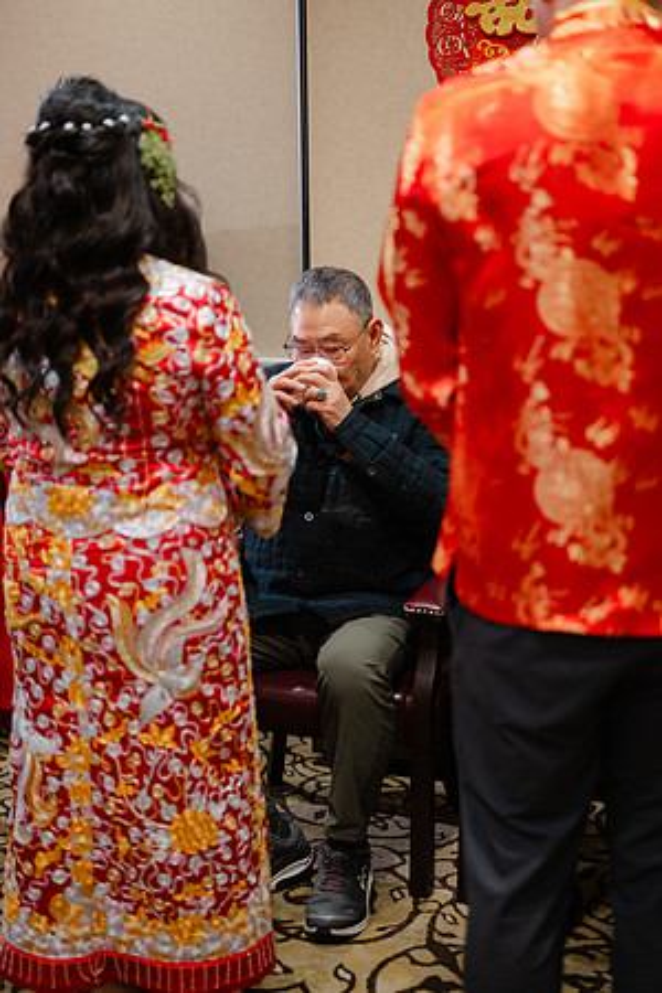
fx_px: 1379
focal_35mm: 50
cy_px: 496
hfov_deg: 27.0
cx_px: 331
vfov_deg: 39.6
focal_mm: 50
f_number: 1.8
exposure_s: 1/125
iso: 640
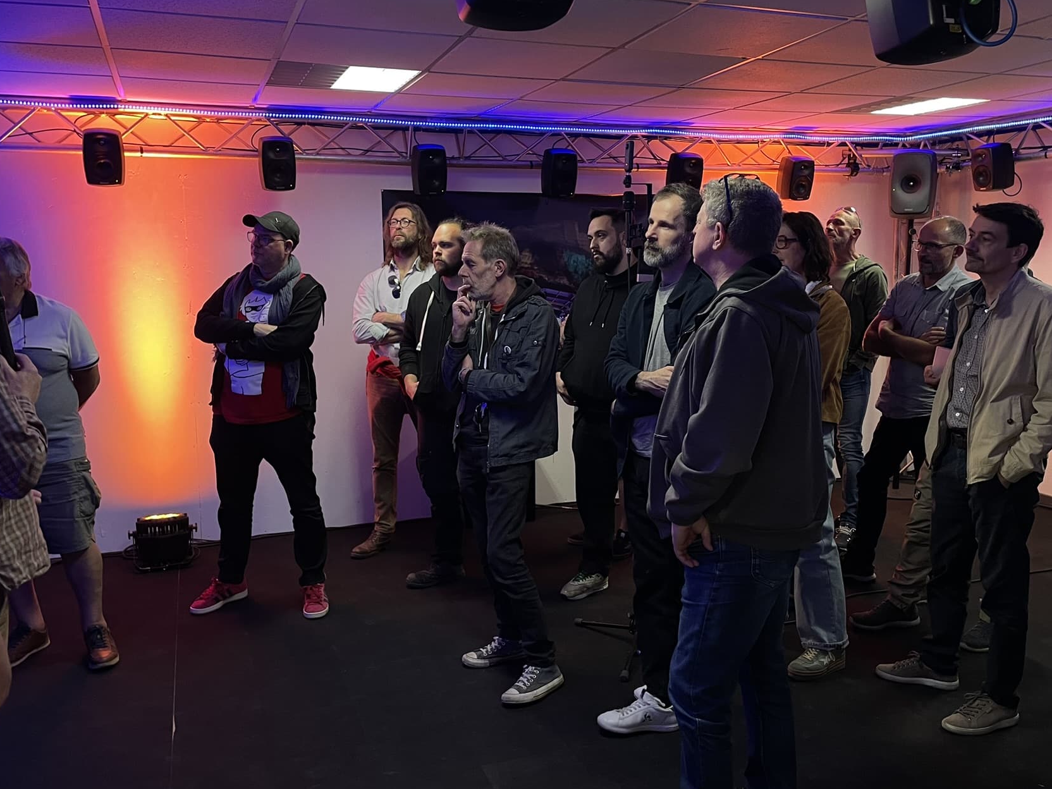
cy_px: 382
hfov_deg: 56.8
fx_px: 972
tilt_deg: -6.2
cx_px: 537
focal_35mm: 32
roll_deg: +0.1
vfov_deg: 44.2
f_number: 1.6
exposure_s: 1/50
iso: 200
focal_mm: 4.2
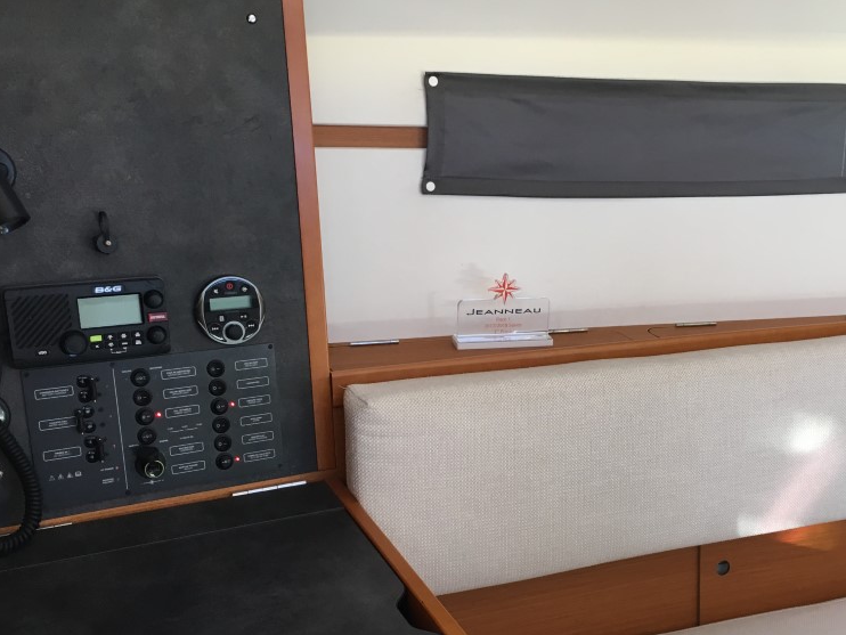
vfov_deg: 35.9
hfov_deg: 46.6
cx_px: 499
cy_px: 381
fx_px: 978
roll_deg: -1.8
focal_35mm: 40
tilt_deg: -21.0
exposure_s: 1/33
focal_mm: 4.15
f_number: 2.2
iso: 50
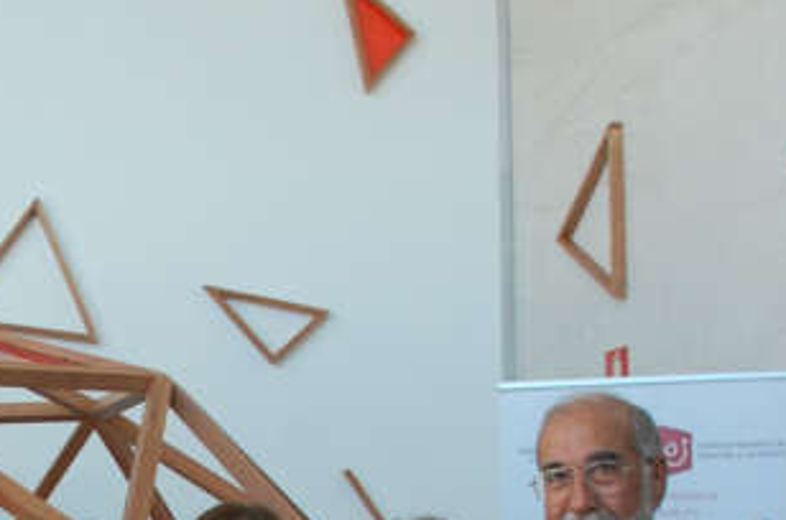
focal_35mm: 79
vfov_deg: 16.3
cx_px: 28
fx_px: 1721
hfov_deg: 24.7
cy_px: 678
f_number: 4.5
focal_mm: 18
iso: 400
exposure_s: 1/80
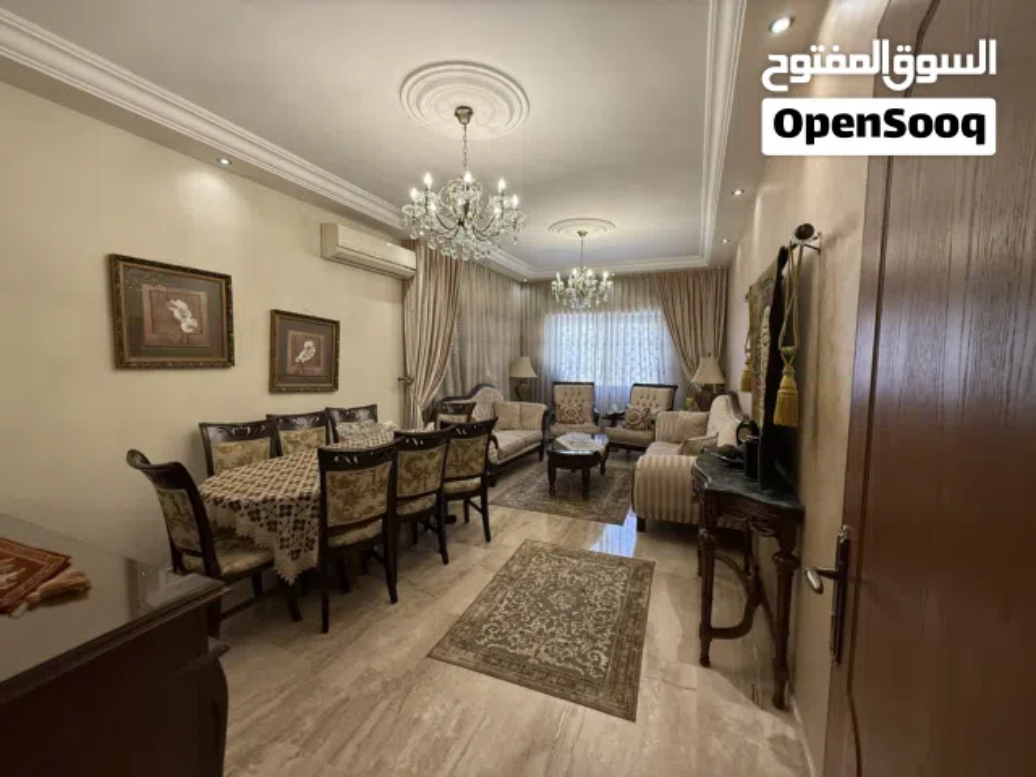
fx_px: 419
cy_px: 388
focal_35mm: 14
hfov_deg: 102.1
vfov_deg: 85.7
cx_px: 518
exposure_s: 1/100
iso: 250
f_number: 2.2
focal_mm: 2.22
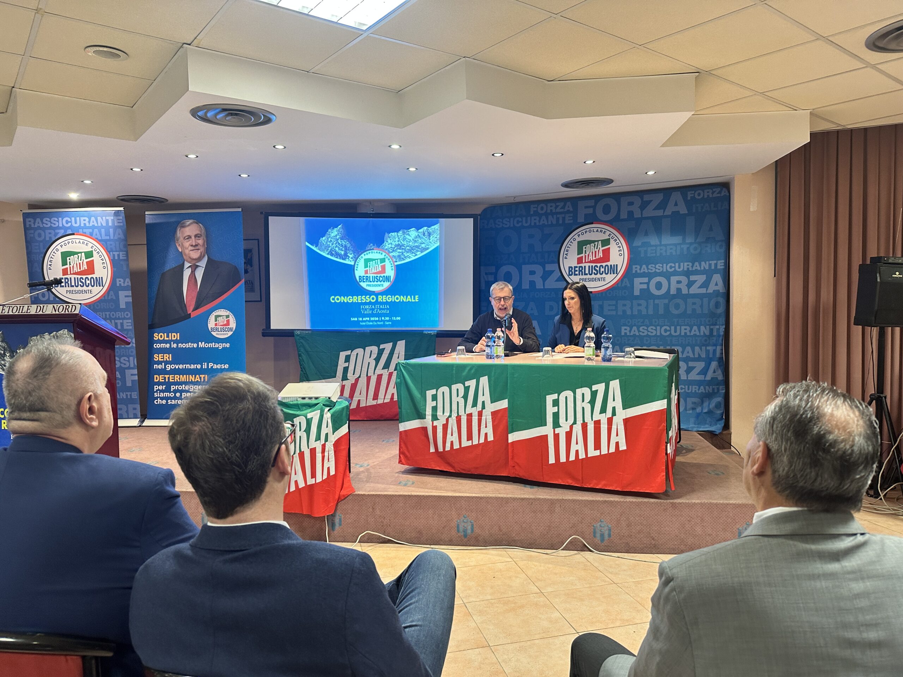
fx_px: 626
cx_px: 452
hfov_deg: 71.6
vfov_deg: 56.8
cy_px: 338
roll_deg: +1.3
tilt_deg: -3.1
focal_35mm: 24
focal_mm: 6.86
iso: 160
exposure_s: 1/50
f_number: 1.78
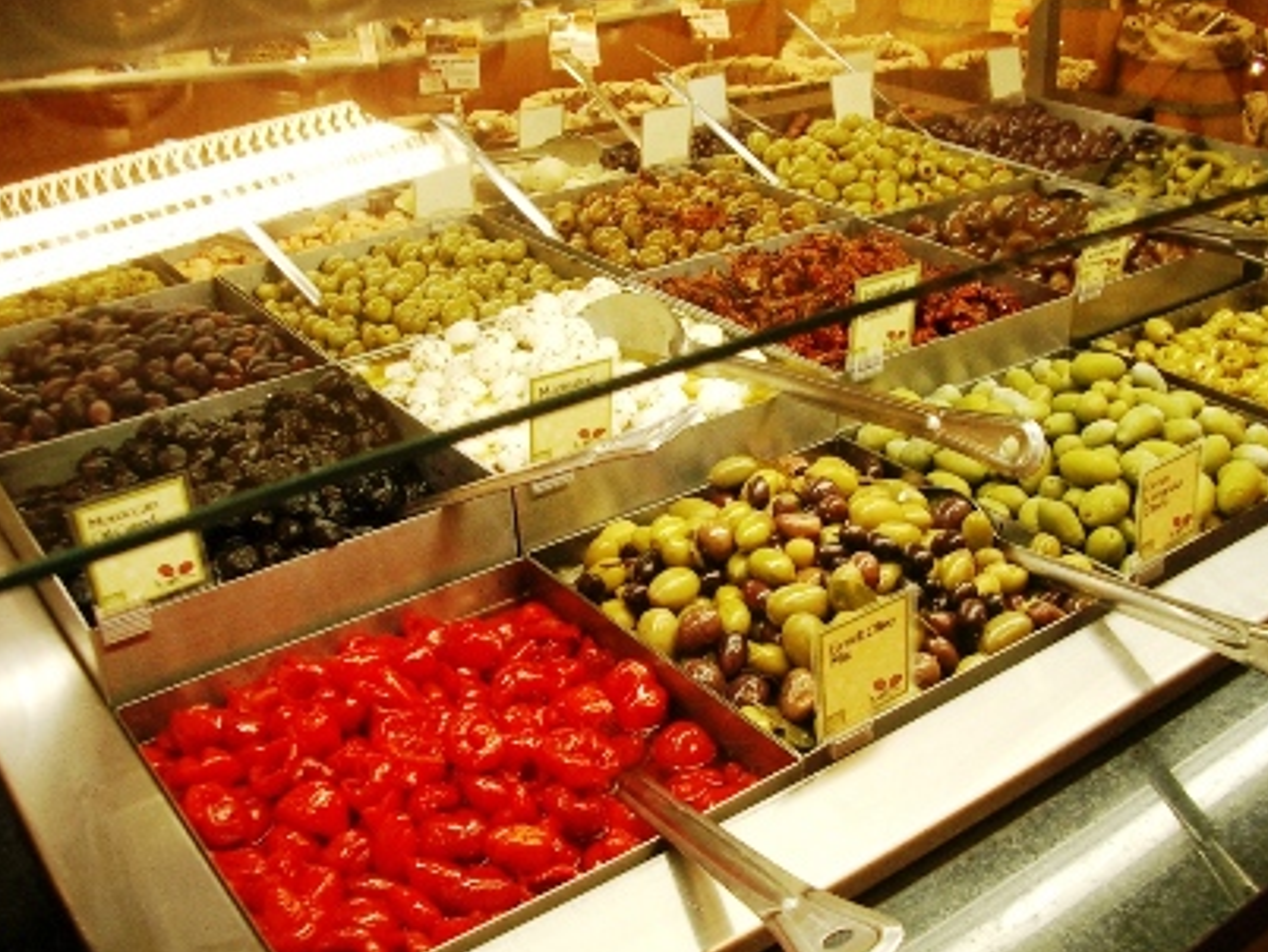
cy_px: 498
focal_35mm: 39
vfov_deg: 36.8
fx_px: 1429
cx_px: 681
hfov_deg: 47.8
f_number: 2.6
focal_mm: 5.8
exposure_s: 1/50
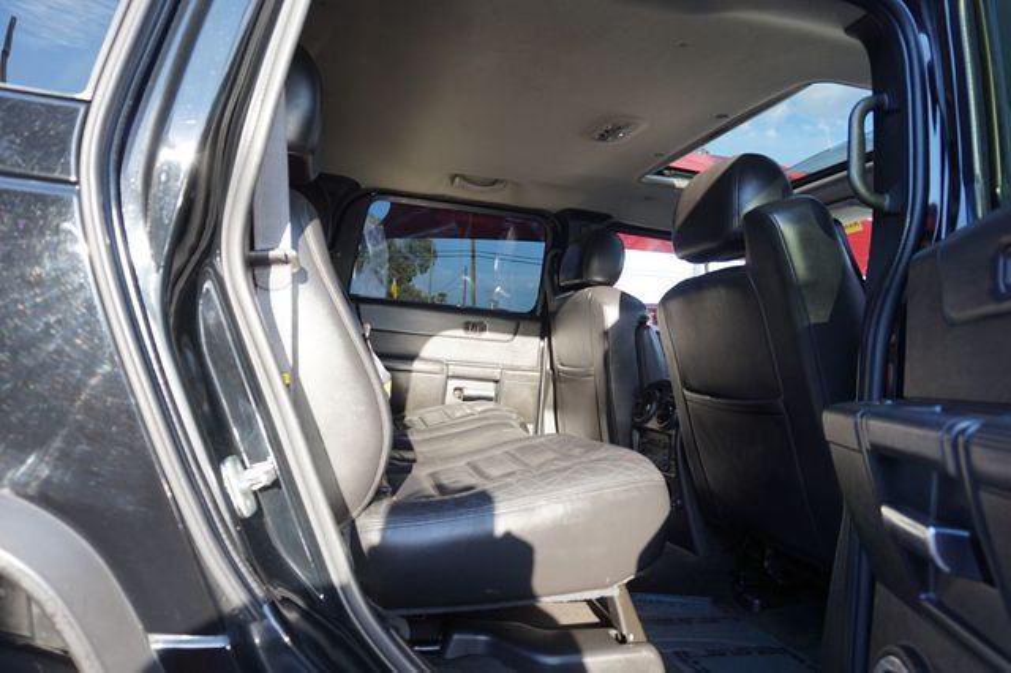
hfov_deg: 73.8
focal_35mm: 24
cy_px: 336
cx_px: 506
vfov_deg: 53.1
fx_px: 674
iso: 100
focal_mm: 16
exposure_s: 1/60
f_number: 4.5
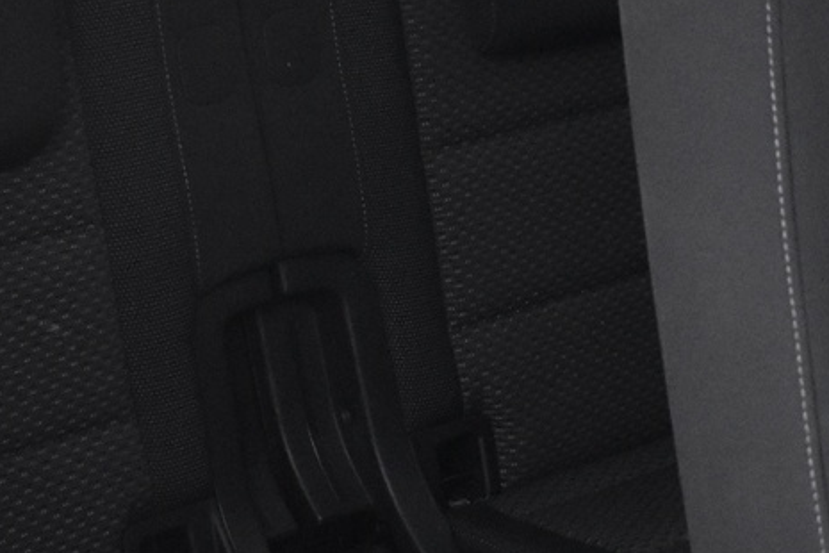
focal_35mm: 115
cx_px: 583
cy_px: 255
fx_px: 2648
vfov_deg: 11.9
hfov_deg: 17.7
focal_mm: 22
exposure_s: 1/25
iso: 3200
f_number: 3.8
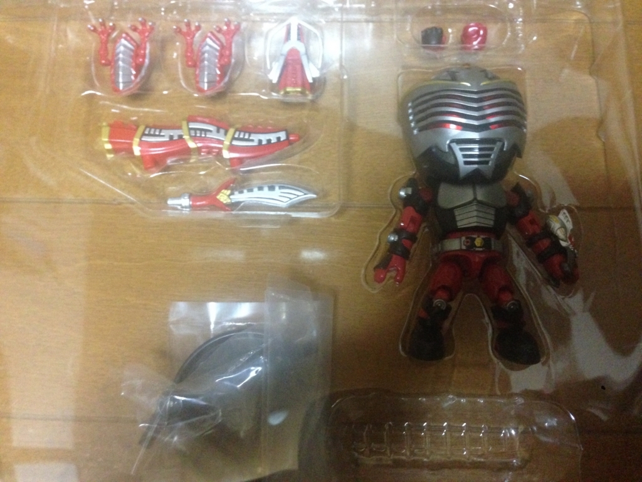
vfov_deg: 42.9
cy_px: 241
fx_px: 612
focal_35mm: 33
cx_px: 321
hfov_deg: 55.4
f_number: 2.4
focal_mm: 4.12
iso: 640
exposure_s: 1/15
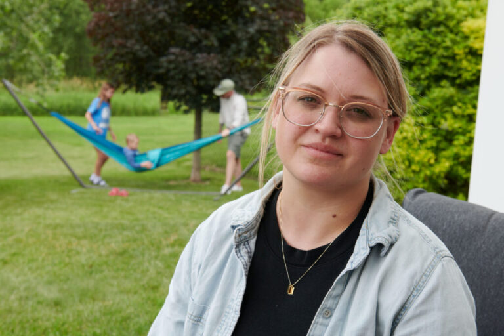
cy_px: 168
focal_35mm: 50
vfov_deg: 27.0
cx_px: 252
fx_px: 700
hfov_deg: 39.6
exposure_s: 1/160
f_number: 9
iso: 400
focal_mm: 50
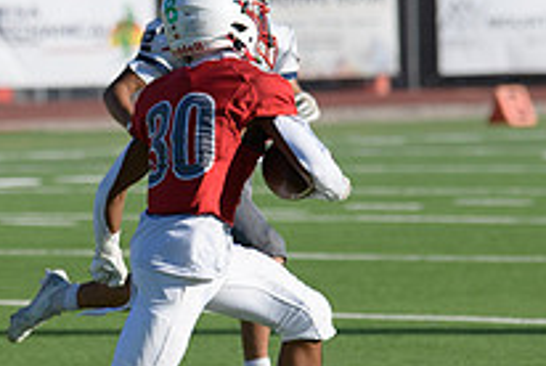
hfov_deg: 3.7
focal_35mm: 562
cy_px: 182
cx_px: 175
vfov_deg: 2.5
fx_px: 8536
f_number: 5
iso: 500
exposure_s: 1/5000
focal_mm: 200
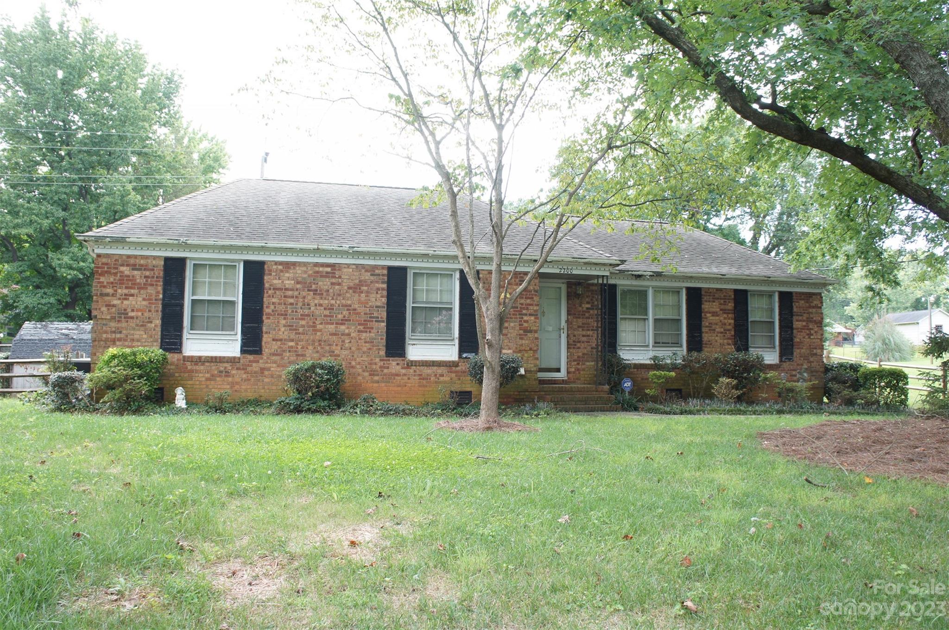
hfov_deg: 67.4
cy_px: 315
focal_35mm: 27
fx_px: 711
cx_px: 474
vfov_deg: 47.8
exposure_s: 1/80
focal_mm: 18
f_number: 4.5
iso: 200
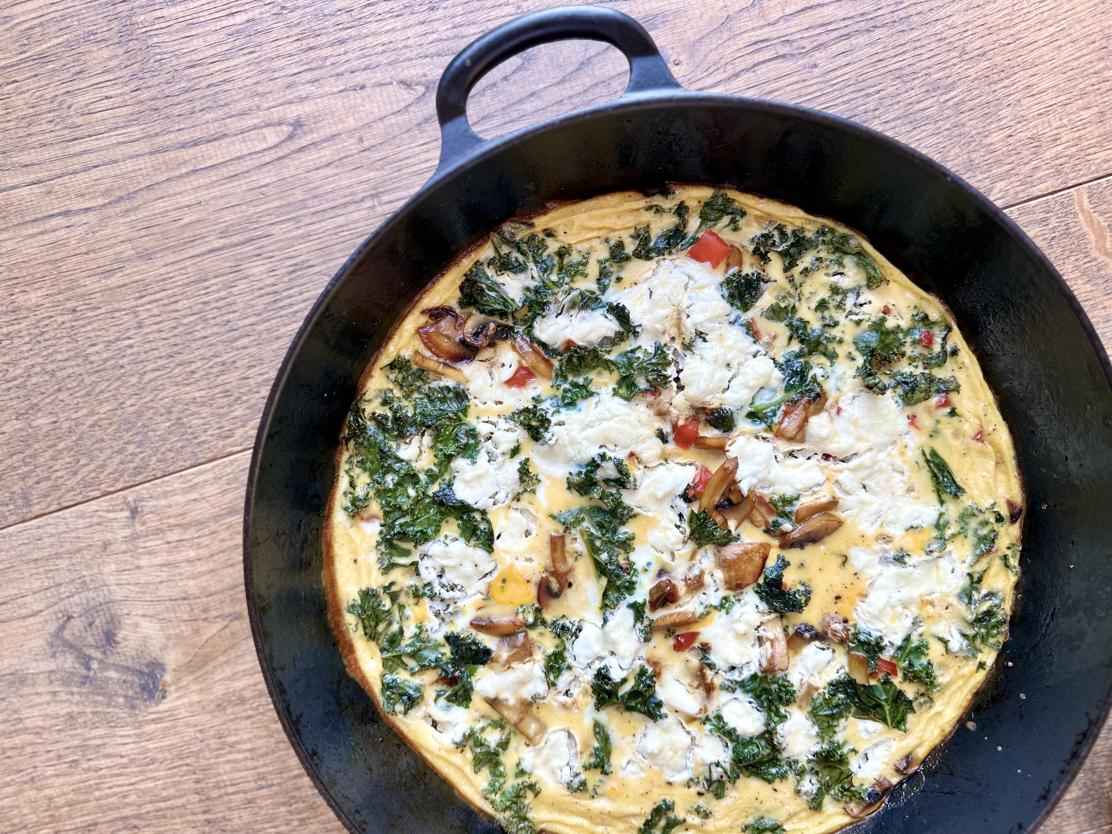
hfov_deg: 71.6
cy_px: 417
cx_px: 556
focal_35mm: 24
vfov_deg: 56.8
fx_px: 771
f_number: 1.78
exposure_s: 1/162
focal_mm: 6.86
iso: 64
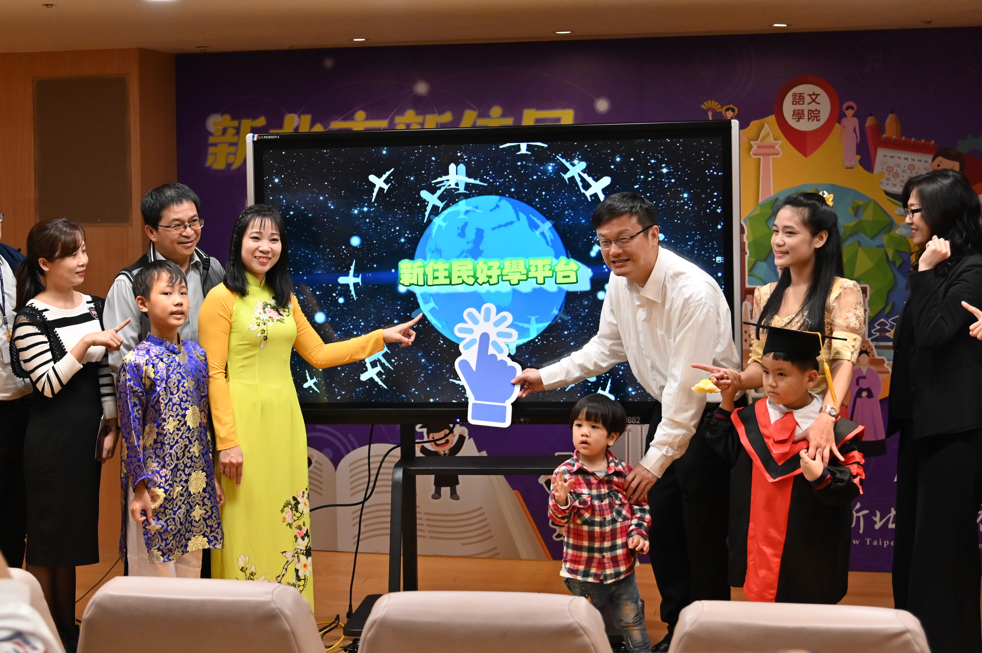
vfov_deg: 29.2
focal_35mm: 46
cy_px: 326
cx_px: 491
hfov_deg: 42.8
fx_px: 1254
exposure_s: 1/400
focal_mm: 46
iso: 2000
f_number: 4
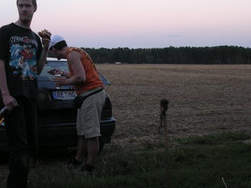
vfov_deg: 20.7
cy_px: 116
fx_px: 515
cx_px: 90
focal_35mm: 71
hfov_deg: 27.3
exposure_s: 1/29.5
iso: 122
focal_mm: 5.8
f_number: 2.8
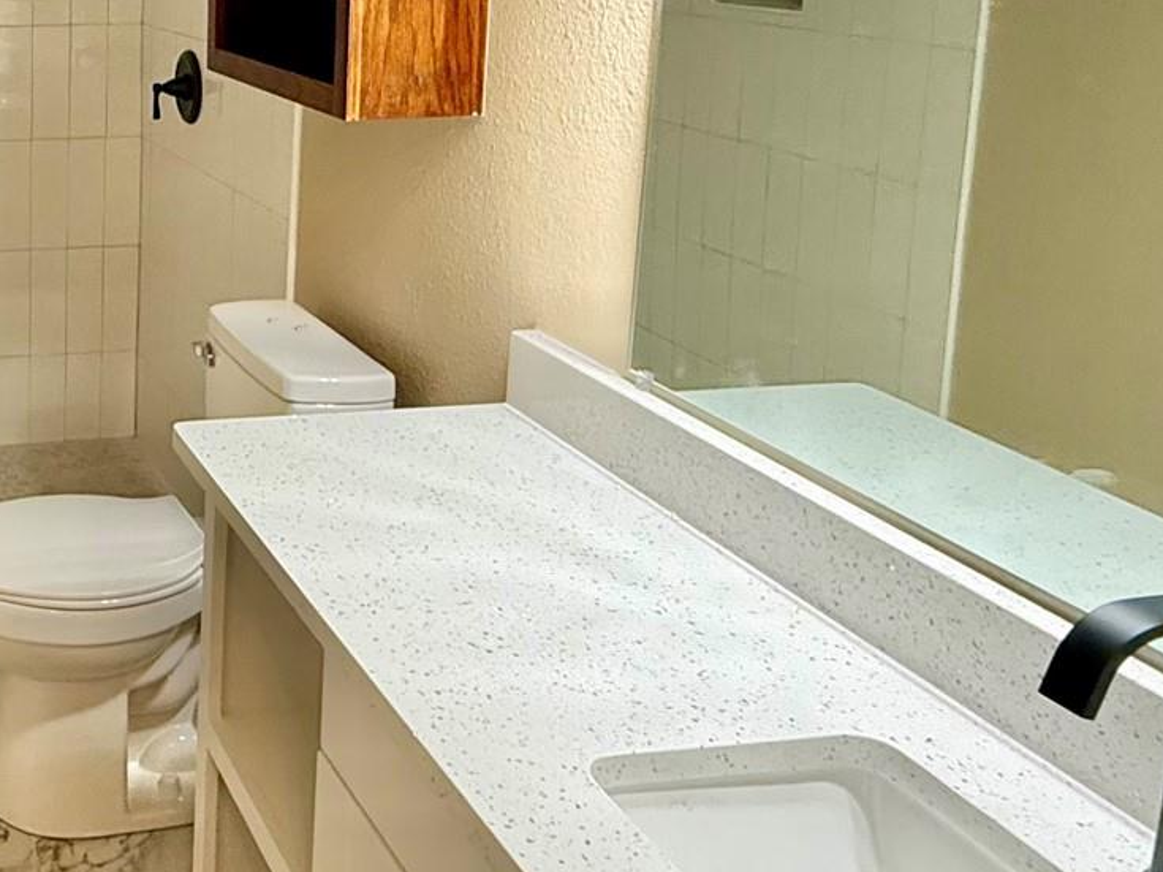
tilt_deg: -9.7
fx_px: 1310
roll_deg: +0.3
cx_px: -63
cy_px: 150
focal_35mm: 39
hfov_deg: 40.3
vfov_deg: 35.4
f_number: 2.2
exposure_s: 1/60
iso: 200
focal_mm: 2.22
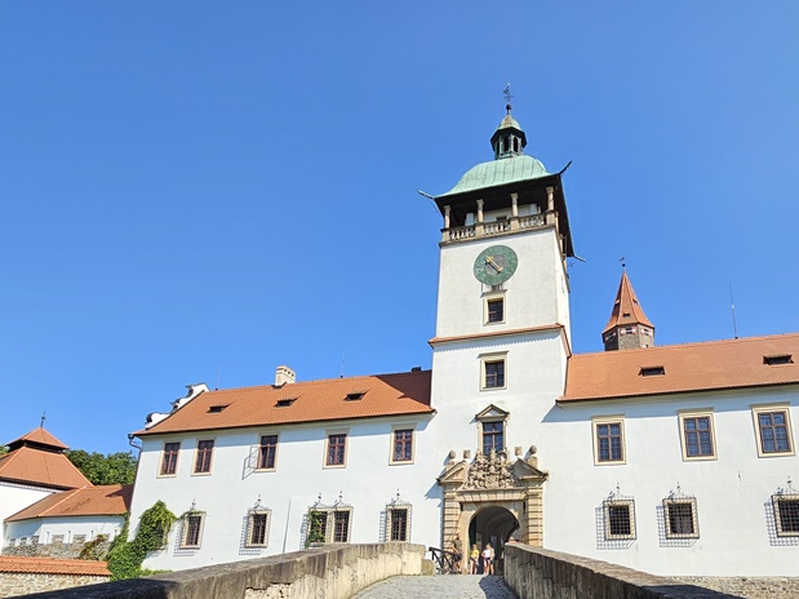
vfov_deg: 59.2
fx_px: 485
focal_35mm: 21
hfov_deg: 77.7
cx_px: 494
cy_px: 467
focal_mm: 2.2
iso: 50
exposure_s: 1/1681
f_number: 2.2
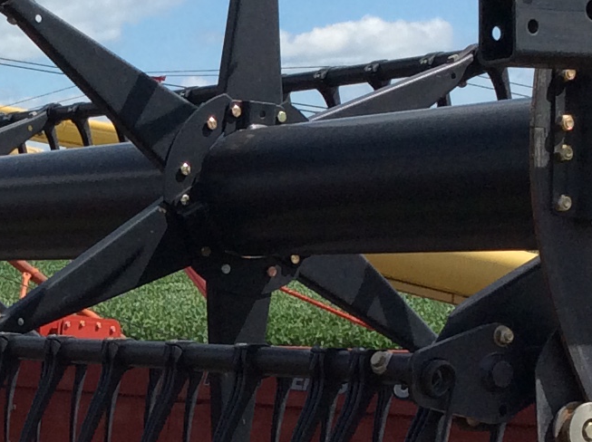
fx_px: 2169
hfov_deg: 15.2
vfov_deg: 11.6
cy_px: 333
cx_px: -11
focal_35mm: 127
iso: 32
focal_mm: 3.3
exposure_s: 1/1634
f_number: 2.4
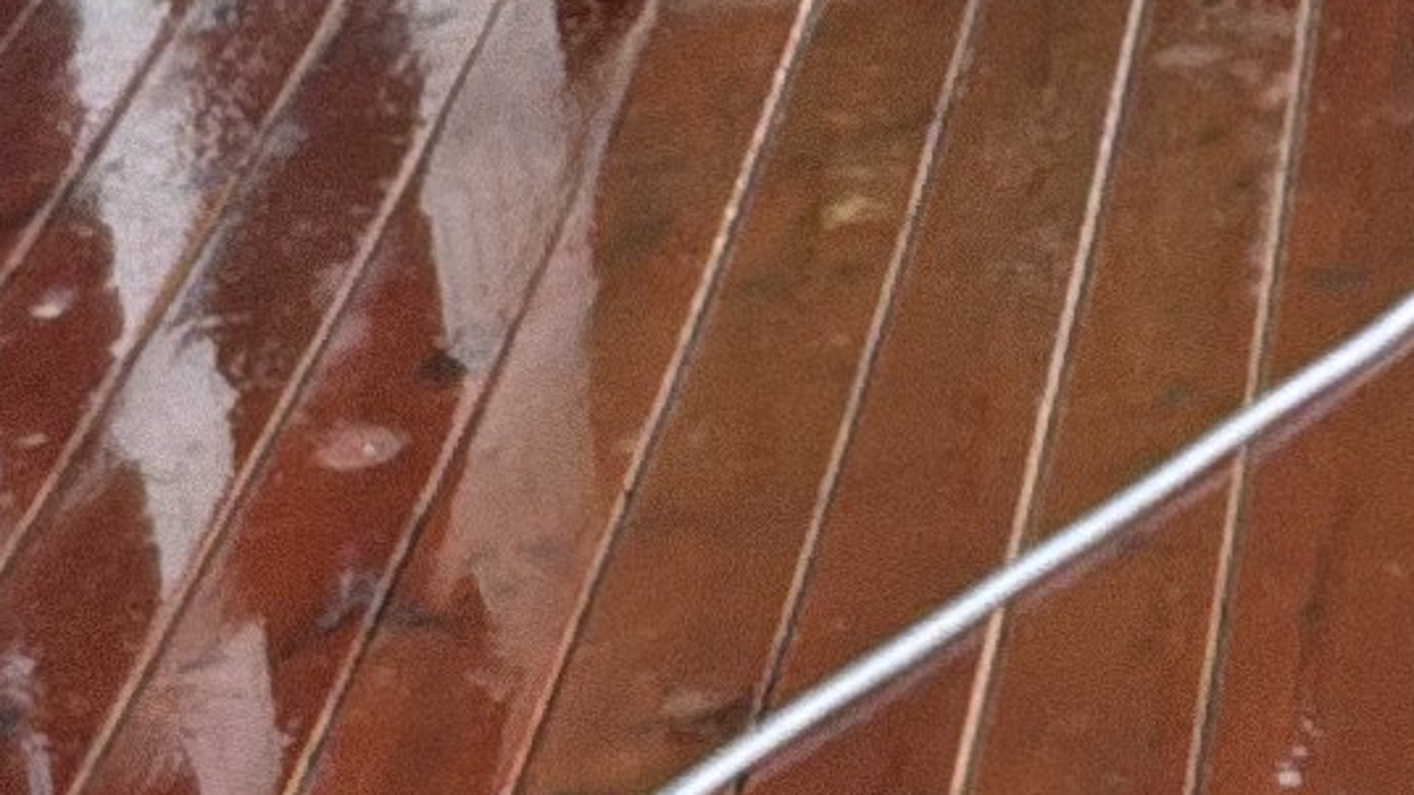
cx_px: 1927
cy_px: -729
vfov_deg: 6.3
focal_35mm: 188
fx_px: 7048
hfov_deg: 11.1
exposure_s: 1/121
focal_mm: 2.71
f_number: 1.9
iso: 50
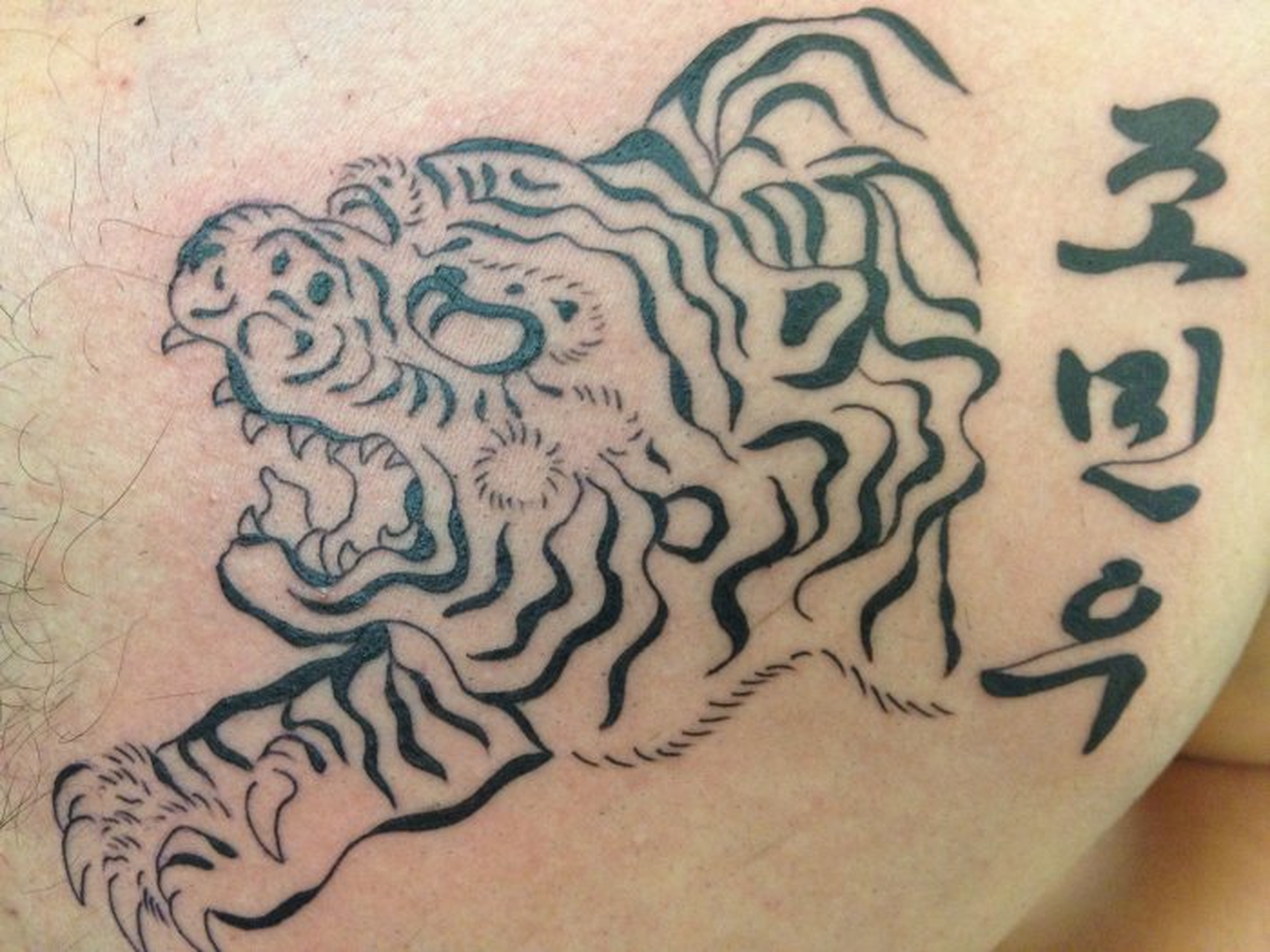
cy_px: 476
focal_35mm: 35
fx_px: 1284
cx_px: 635
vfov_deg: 40.7
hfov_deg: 52.6
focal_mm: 4.28
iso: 250
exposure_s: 1/20
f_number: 2.4
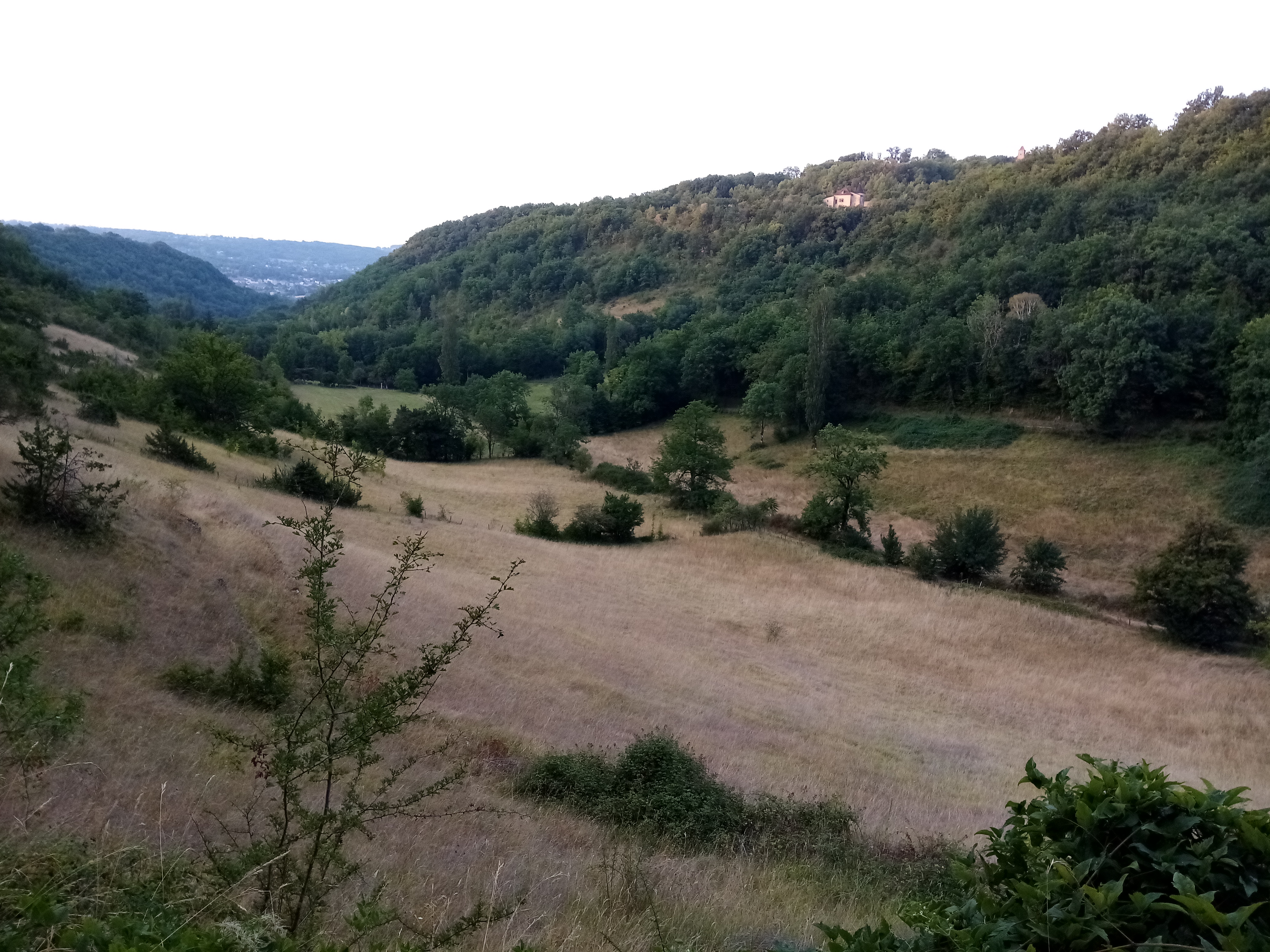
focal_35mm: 26
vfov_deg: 53.1
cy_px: 476
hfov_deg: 67.3
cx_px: 635
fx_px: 954
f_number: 1.8
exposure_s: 1/111
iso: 104
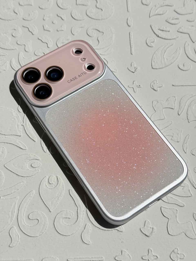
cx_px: 98
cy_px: 130
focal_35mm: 48
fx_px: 362
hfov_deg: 30.3
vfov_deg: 39.7
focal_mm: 6.76
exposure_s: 1/27778
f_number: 1.78
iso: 50
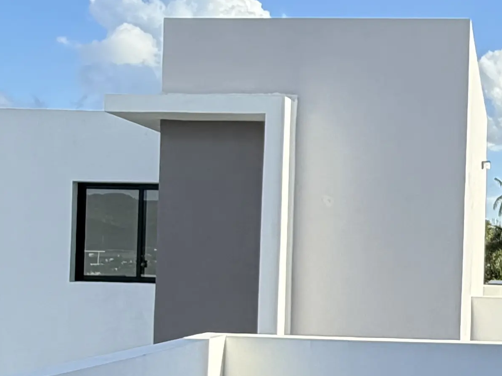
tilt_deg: -0.1
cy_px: 260
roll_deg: -1.0
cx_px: 465
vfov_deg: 21.8
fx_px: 971
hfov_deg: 27.8
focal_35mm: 67
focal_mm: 2.22
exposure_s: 1/585
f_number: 2.2
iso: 40
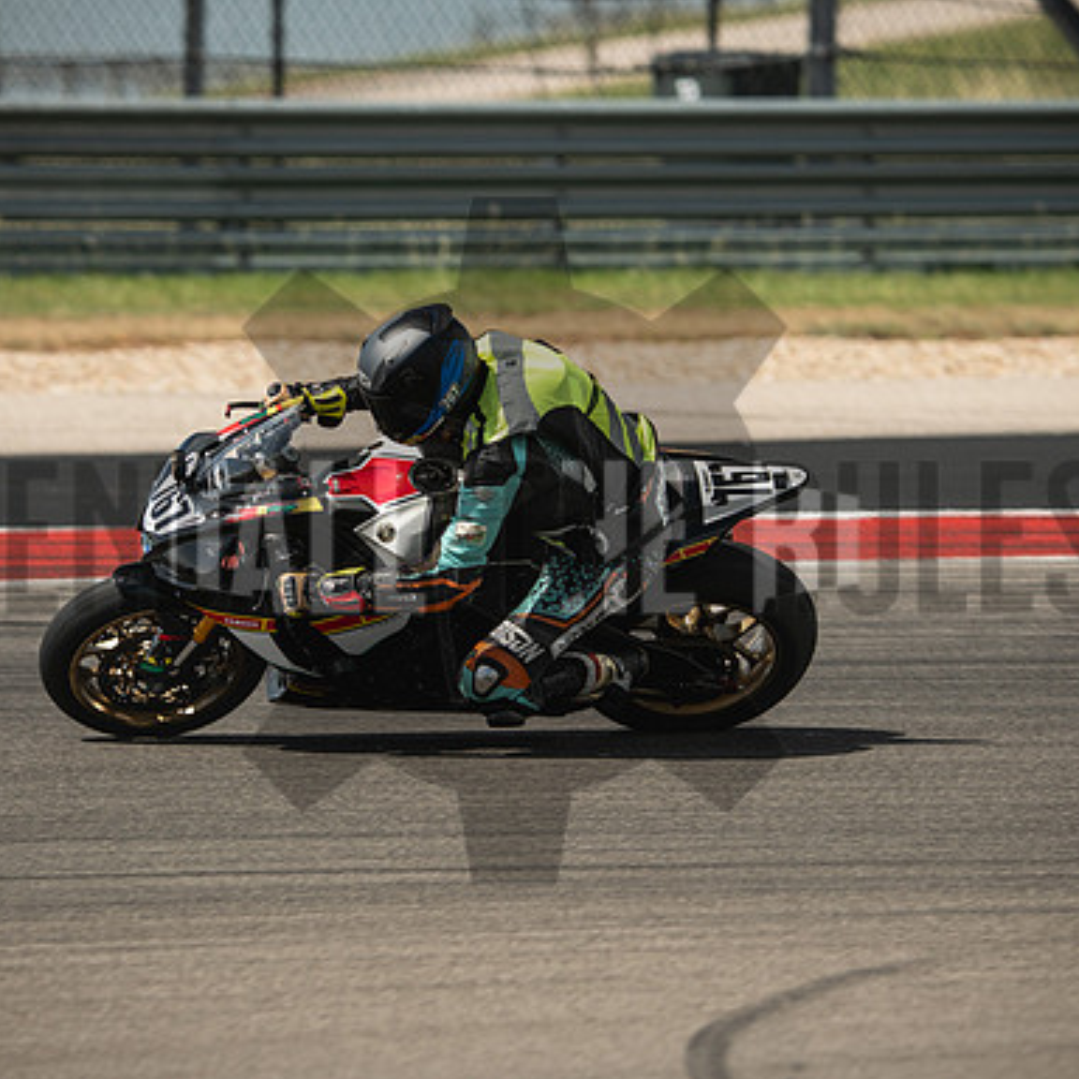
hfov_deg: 4.6
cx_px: 514
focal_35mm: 385
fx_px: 13577
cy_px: 541
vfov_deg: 4.6
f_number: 2.8
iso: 160
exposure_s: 1/1600
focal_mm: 200
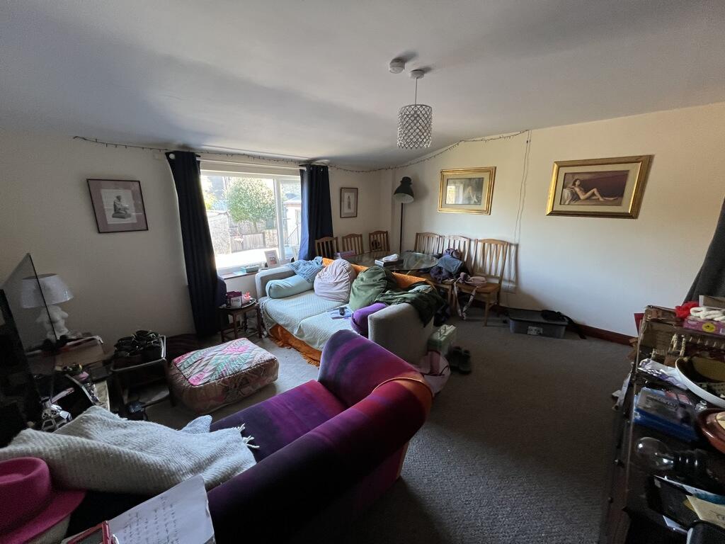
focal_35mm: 13
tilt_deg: -14.2
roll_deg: +0.6
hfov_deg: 106.2
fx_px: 272
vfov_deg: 89.9
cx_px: 362
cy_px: 272
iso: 250
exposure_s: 1/73
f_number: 1.8
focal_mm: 1.57
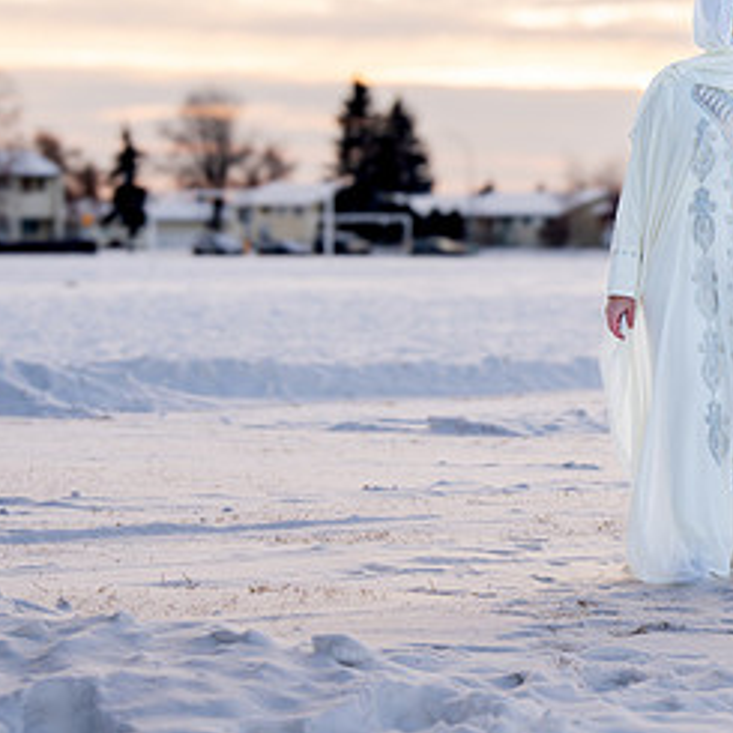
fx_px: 3378
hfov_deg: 12.1
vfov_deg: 12.4
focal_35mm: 141
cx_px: 844
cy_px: 262
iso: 100
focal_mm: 70
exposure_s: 1/125
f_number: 4.5
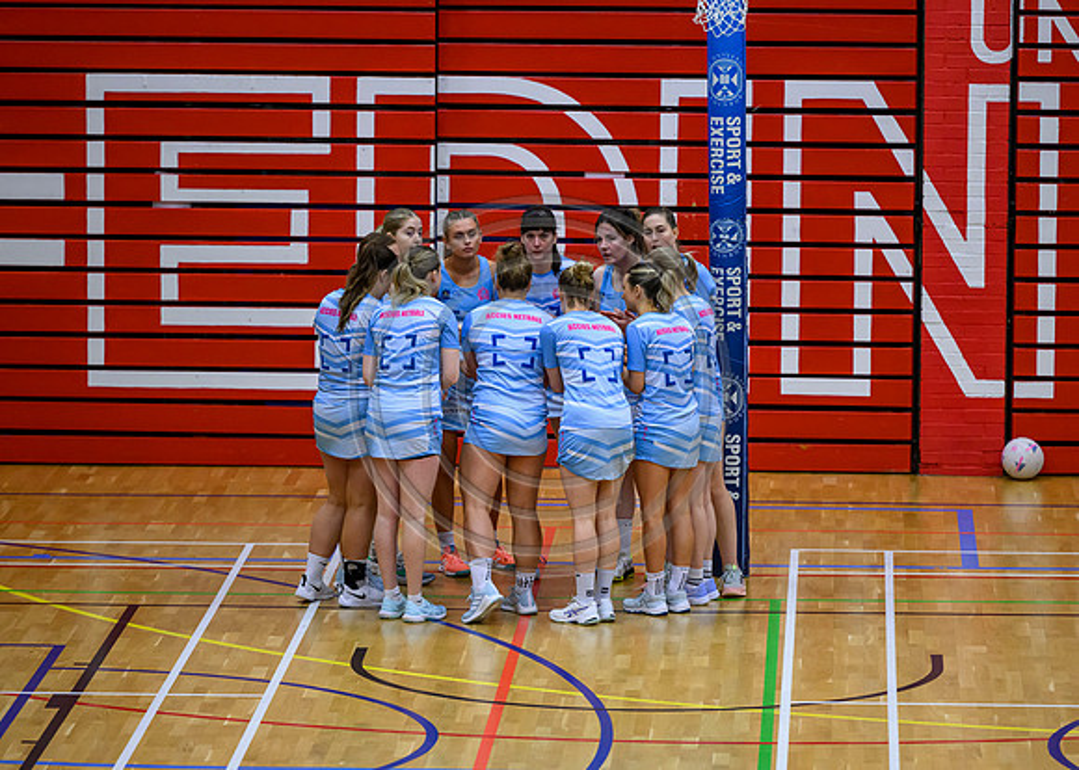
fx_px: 7307
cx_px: 561
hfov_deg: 8.4
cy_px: 432
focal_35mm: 239
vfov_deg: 6.0
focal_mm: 200
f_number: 2.8
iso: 4000
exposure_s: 1/1000
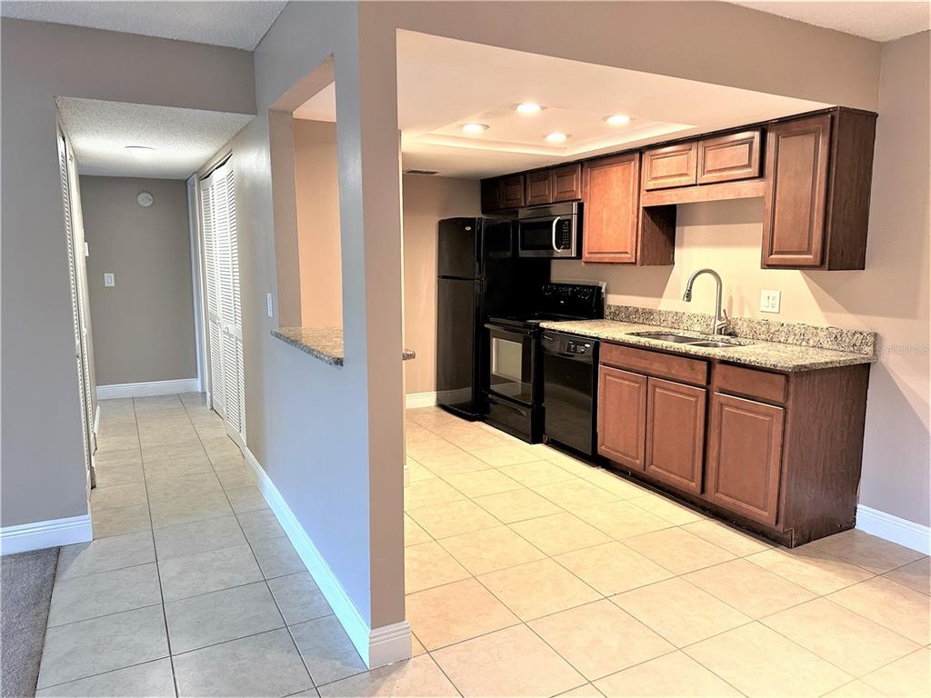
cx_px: 466
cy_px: 349
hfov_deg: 71.6
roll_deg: +0.0
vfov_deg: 56.8
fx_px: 645
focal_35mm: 24
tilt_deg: -8.6
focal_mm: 6.86
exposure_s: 1/60
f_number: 1.78
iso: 250
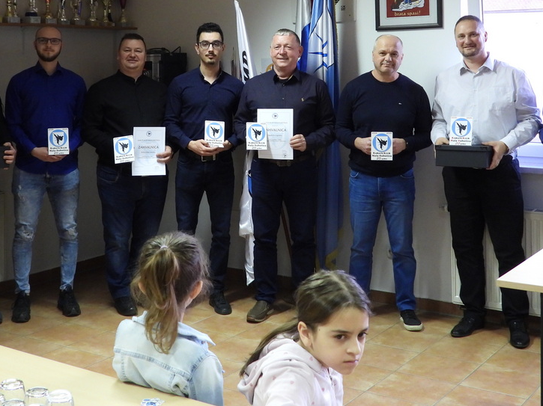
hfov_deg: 36.1
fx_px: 831
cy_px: 83
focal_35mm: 53
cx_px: 241
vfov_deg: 27.0
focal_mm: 5.8
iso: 400
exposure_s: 1/20
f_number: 3.2
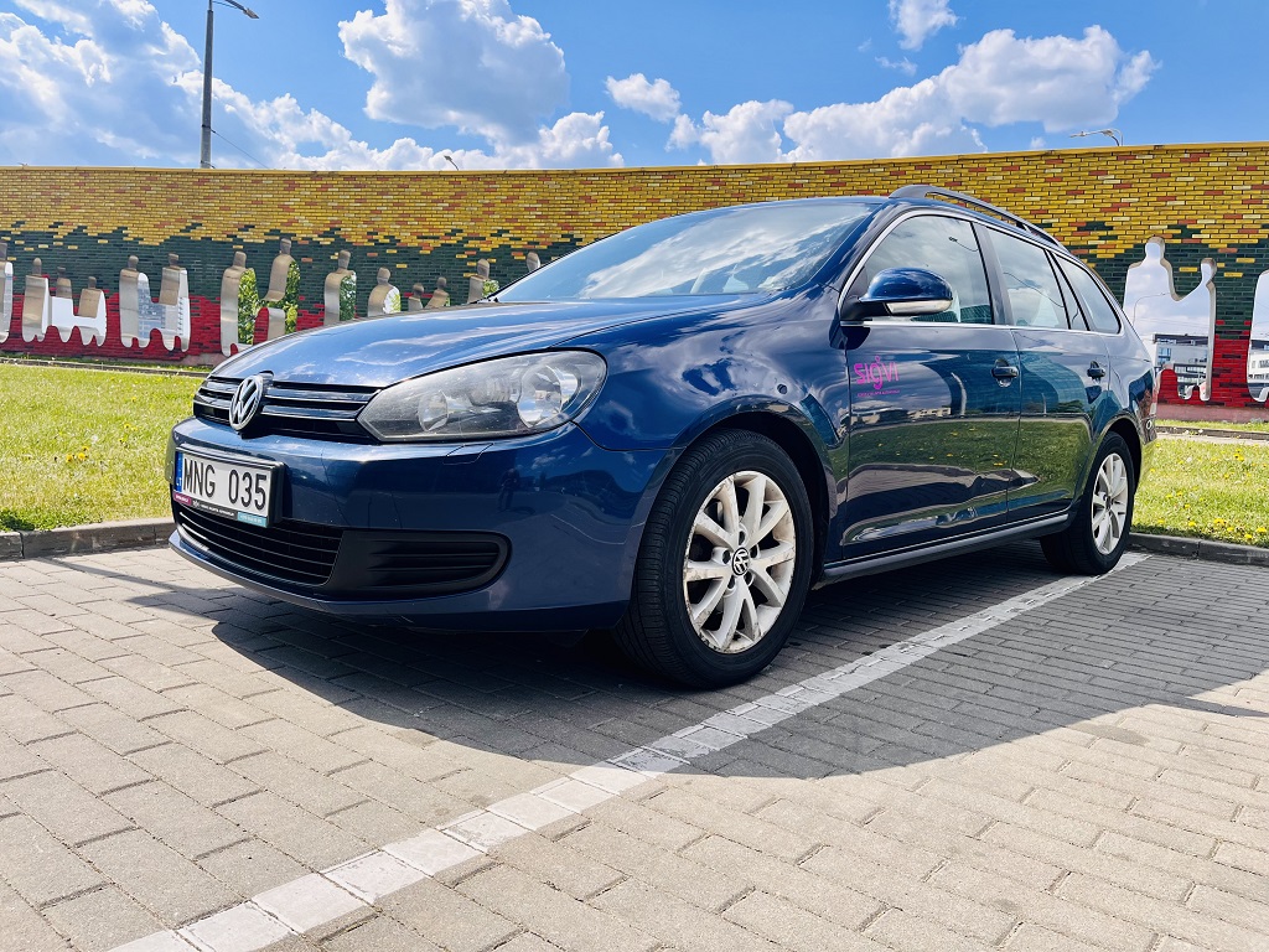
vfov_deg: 53.1
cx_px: 634
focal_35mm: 26
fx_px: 953
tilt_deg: -3.5
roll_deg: -3.4
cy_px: 476
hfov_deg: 67.3
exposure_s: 1/1212
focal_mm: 5.1
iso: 50
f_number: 1.6
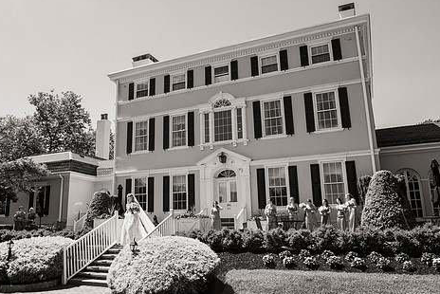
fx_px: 367
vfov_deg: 43.7
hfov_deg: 61.3
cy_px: 140
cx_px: 172
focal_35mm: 30
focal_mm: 24
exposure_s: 1/1000
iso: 400
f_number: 6.3
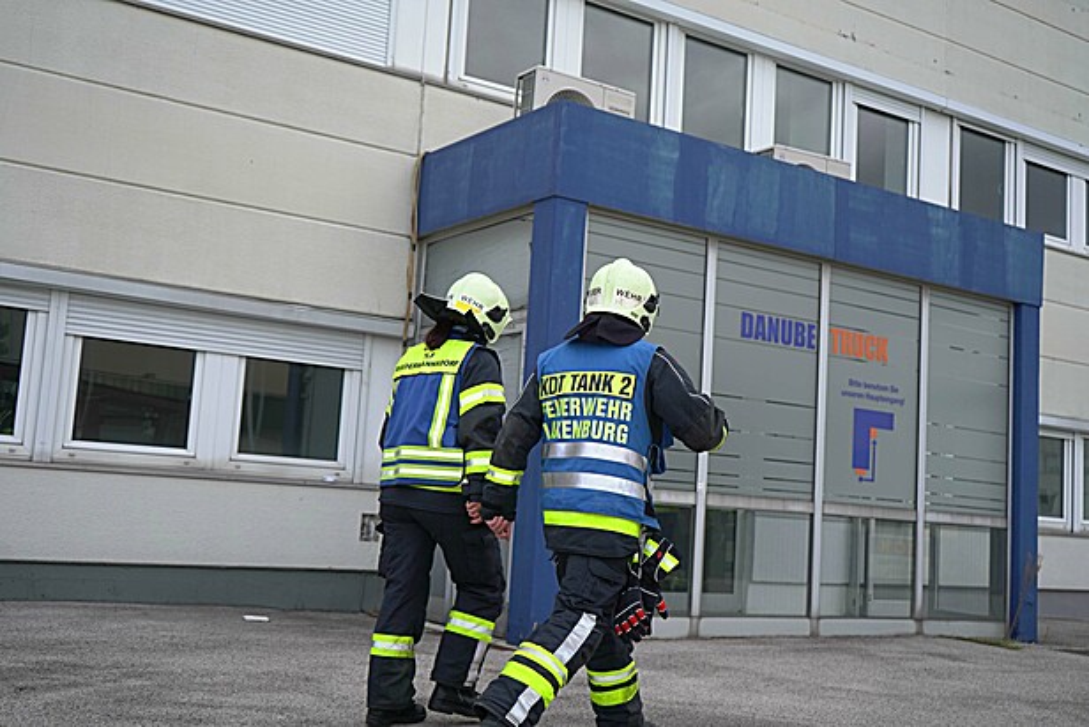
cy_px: 364
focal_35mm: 39
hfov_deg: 49.5
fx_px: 1180
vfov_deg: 34.2
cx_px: 544
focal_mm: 39
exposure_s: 1/1000
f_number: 4
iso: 500
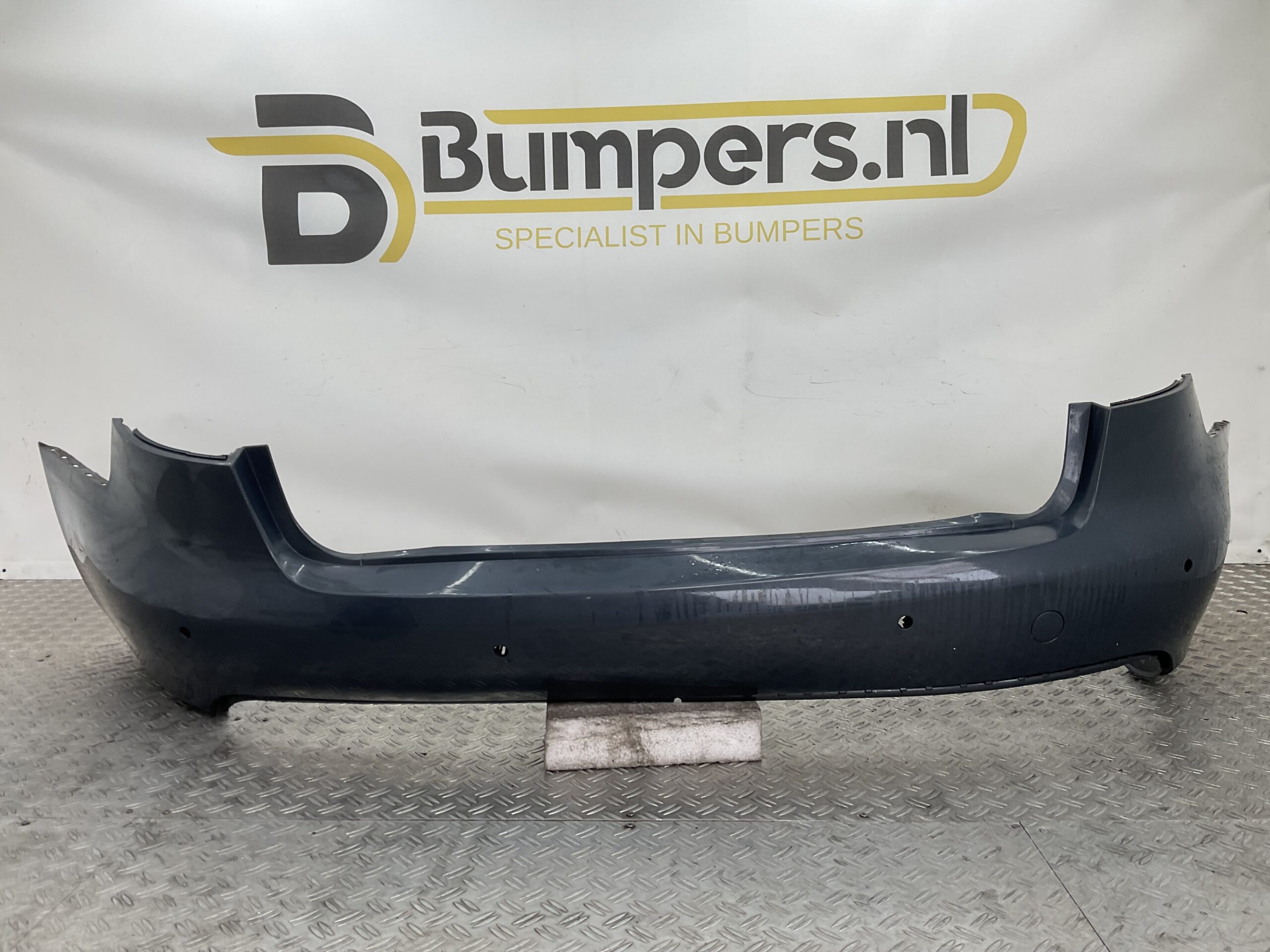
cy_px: 476
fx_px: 1064
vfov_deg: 48.2
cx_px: 635
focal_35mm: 29
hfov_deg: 61.7
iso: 16
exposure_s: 1/122
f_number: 1.8
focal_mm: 3
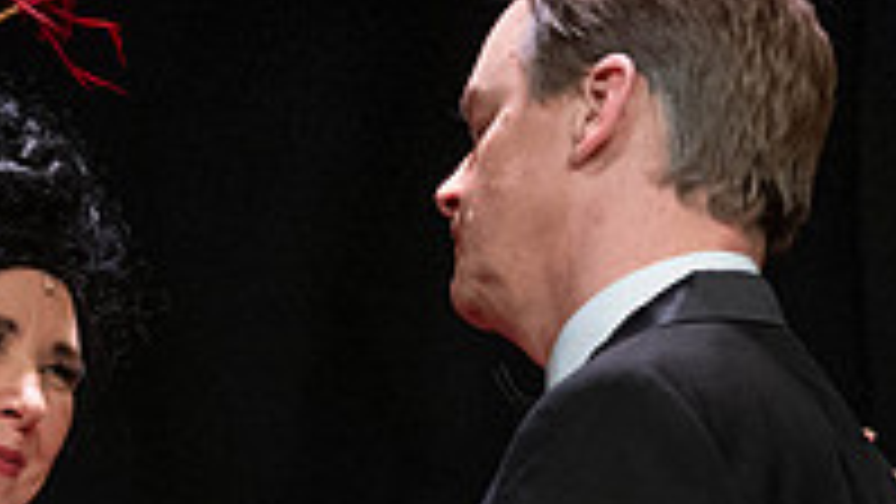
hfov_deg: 5.1
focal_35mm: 426
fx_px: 10122
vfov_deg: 2.9
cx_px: 179
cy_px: 540
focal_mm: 120
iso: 2500
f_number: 6.3
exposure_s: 1/200
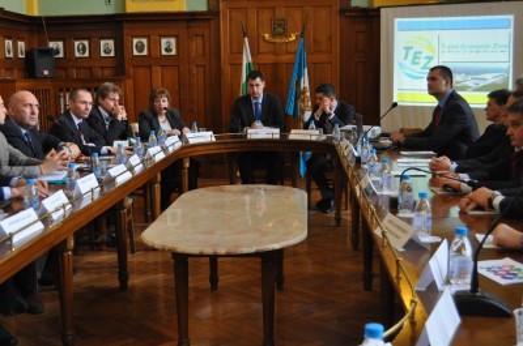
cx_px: 262
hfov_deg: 39.0
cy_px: 173
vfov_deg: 26.4
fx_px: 739
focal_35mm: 51
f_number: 4.5
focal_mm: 34
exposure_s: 1/80
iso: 1000
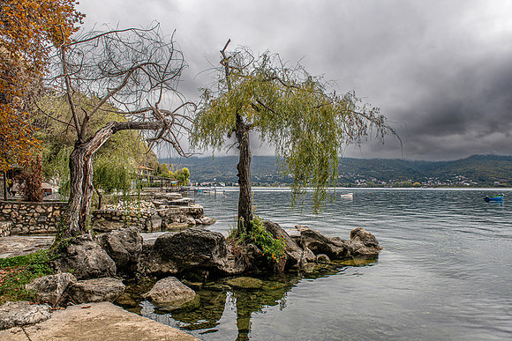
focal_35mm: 24
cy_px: 170
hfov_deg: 73.7
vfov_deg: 53.2
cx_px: 256
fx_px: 341
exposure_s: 1/500
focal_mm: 24
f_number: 7.1
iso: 100
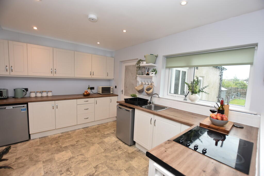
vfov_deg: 77.3
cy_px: 88
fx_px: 110
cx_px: 132
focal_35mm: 15
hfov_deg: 100.4
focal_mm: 10
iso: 200
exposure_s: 1/80
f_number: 4.5
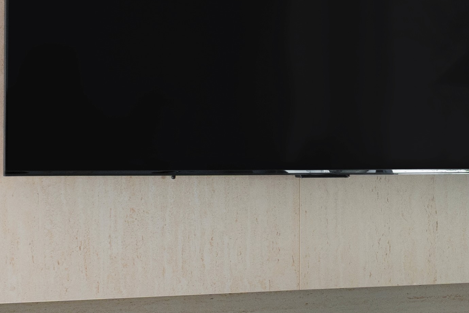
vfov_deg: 8.2
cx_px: 697
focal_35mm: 168
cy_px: 197
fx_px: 2188
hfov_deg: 11.7
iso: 400
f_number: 11
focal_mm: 33
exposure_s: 1/8
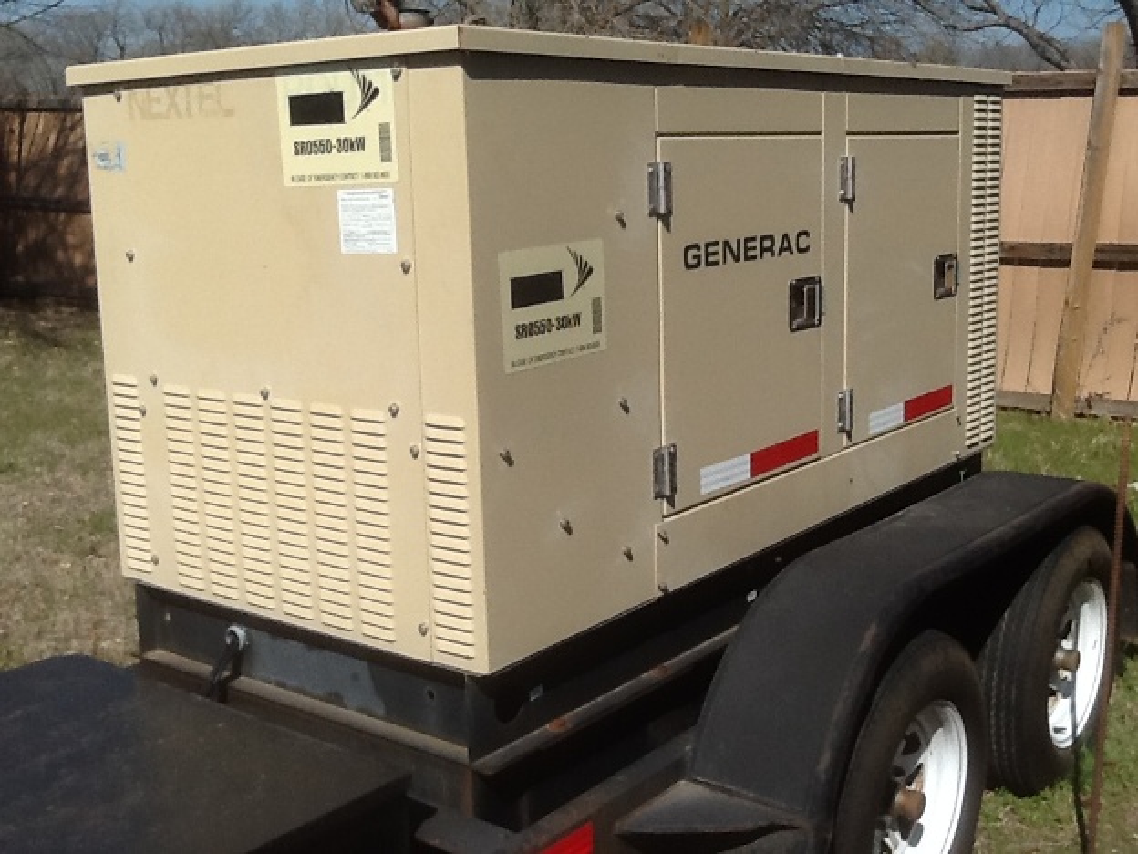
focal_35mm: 44
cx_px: 569
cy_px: 427
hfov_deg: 42.9
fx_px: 1446
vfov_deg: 32.9
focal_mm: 2.03
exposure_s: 1/2674
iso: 40
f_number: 2.4
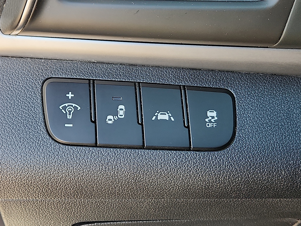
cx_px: 150
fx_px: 200
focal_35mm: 23
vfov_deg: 58.9
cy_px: 113
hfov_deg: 73.9
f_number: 1.8
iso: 67
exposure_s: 1/119
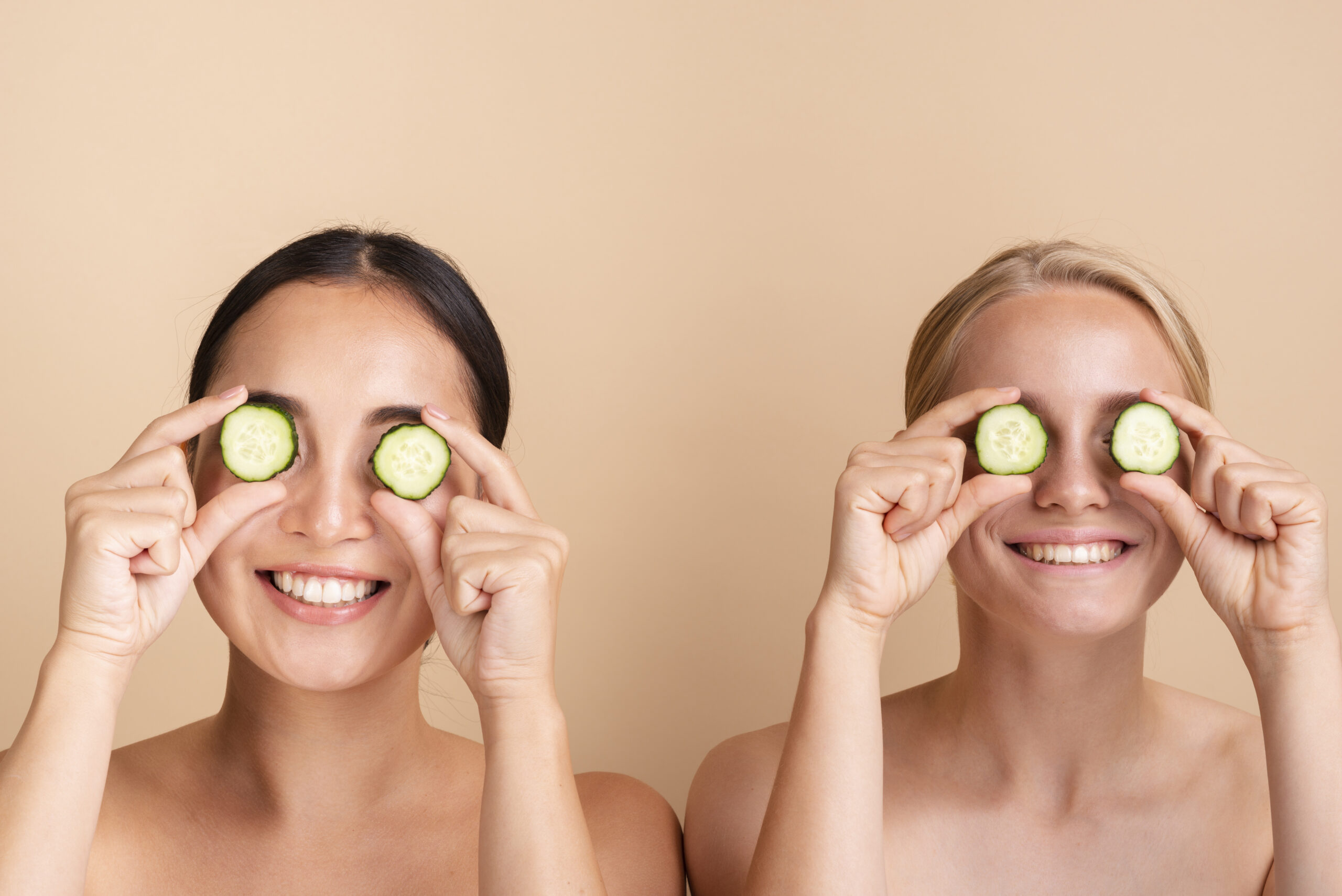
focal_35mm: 85
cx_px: 671
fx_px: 3170
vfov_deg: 16.1
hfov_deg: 23.9
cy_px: 448
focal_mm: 85
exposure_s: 1/160
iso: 100
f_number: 11
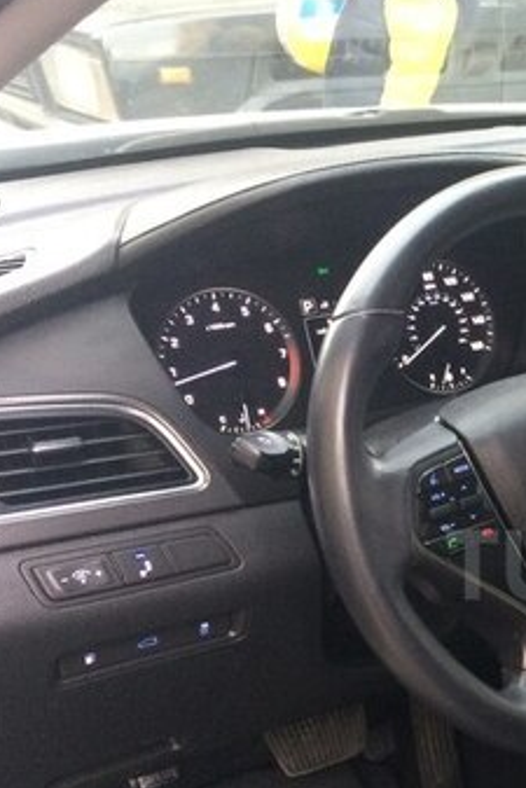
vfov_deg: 33.4
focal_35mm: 59
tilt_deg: -24.9
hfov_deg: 20.9
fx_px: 1292
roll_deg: -3.5
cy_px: 565
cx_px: 685
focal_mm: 4.15
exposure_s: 1/33
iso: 200
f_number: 2.2
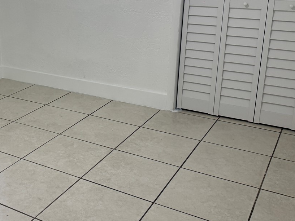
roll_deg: +0.9
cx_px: 61
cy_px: 70
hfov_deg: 38.9
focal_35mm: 47
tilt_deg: -16.3
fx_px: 401
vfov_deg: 30.6
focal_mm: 6.76
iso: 100
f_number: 1.78
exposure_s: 1/135
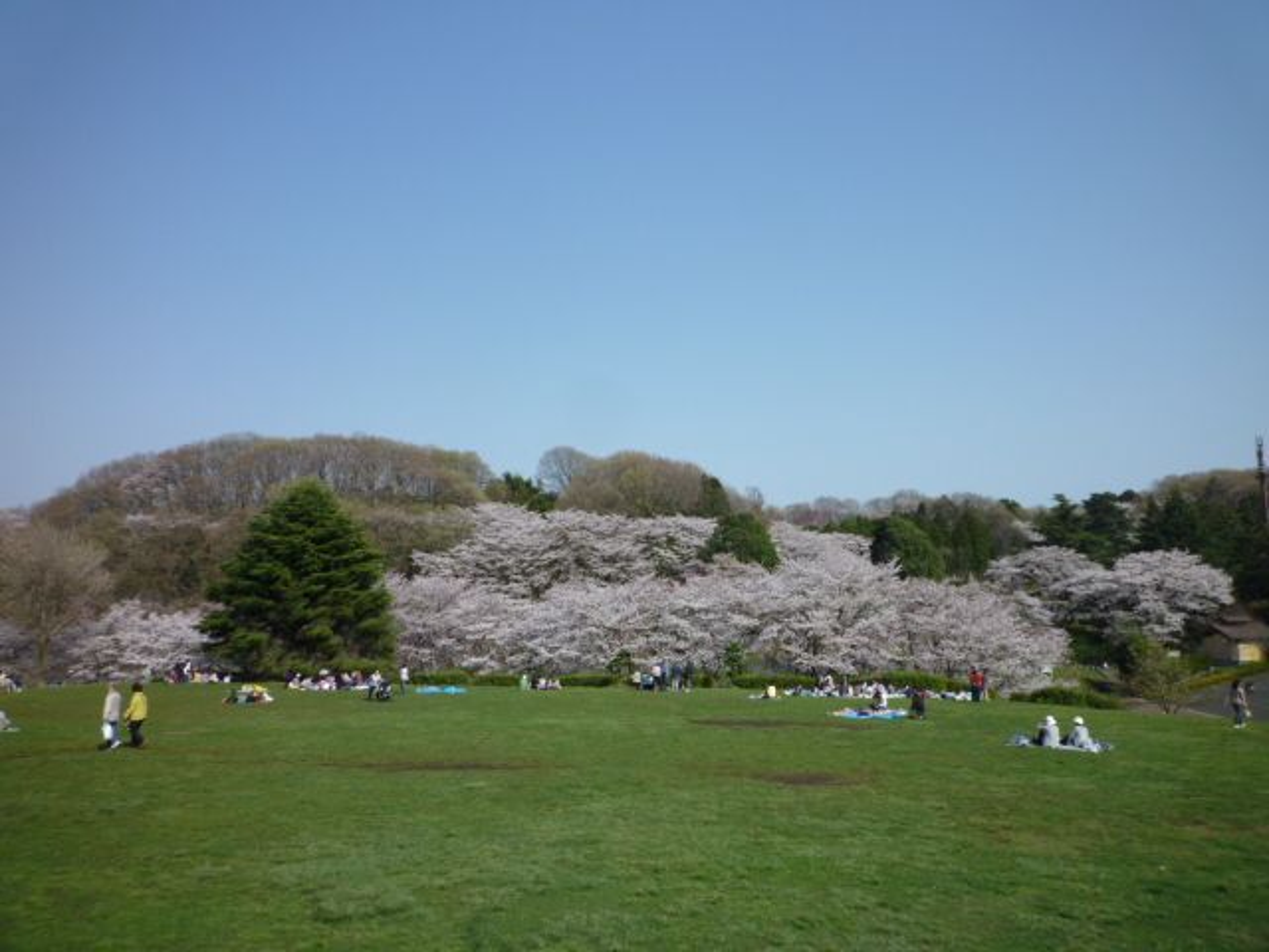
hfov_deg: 69.4
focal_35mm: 25
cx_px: 634
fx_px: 916
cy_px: 476
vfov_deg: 54.9
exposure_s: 1/800
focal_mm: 4.4
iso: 80
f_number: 4.5
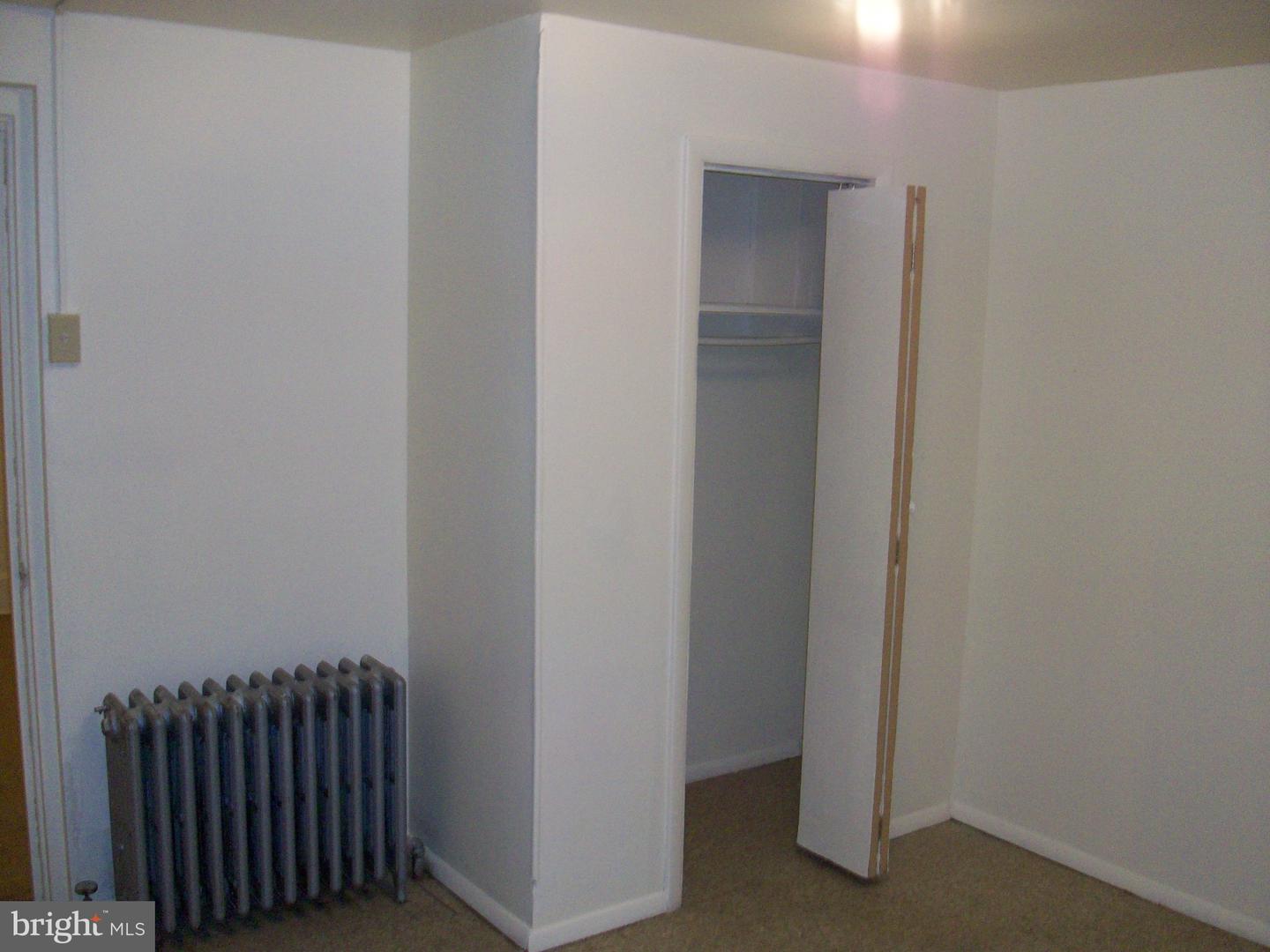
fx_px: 1247
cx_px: 635
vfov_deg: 41.8
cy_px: 476
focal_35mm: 34
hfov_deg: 54.0
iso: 160
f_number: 2.8
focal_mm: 5.7
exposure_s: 1/60
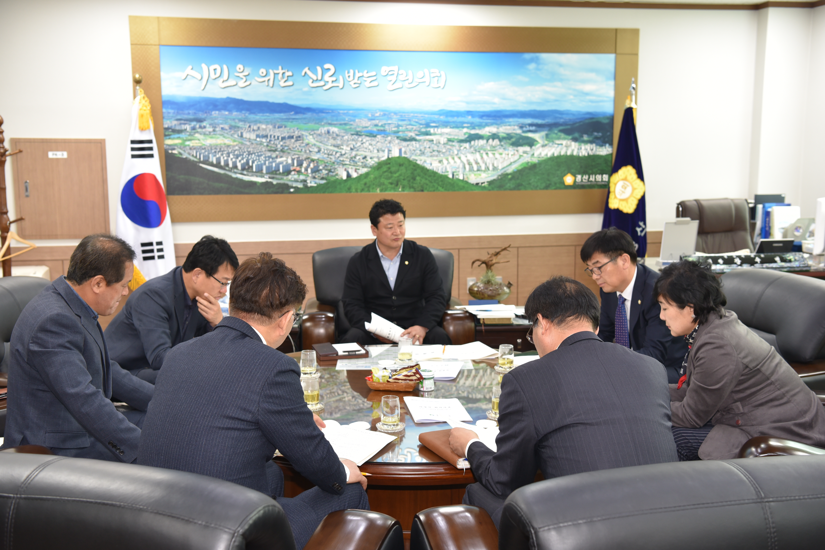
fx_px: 917
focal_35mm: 40
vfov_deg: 33.4
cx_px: 412
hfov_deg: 48.5
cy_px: 275
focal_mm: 40
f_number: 4.5
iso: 800
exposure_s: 1/80
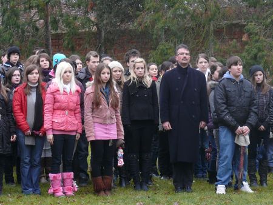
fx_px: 1712
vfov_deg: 6.9
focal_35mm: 217
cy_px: 102
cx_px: 136
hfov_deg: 9.1
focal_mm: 25.8
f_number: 3.6
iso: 100
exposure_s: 1/50
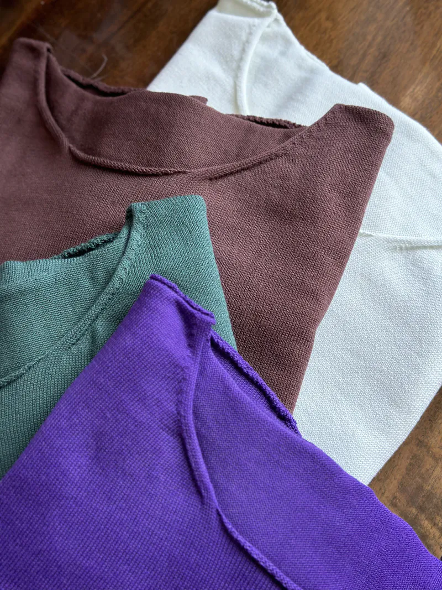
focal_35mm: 48
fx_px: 817
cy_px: 295
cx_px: 221
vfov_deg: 39.7
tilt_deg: -73.0
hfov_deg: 30.3
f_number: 1.78
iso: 80
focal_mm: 6.86
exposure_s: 1/192
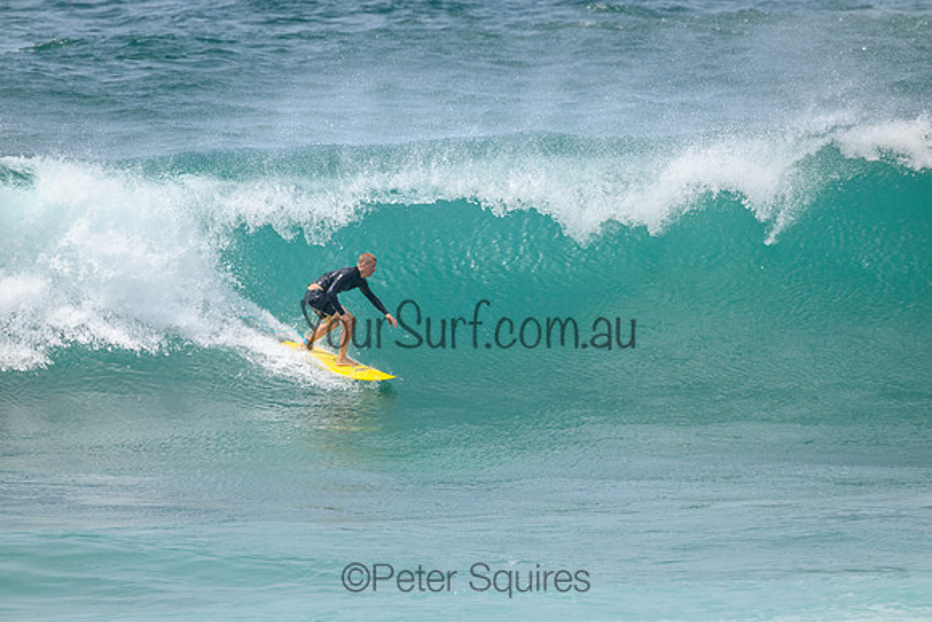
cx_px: 466
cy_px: 311
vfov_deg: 1.7
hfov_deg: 2.6
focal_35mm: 800
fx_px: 20715
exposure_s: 1/2000
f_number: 11
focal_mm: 800
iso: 1100
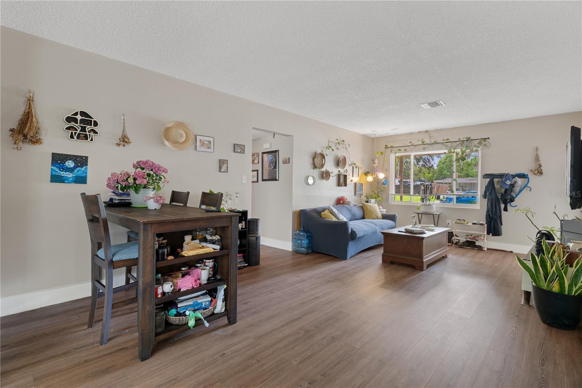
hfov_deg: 95.0
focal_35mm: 16
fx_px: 267
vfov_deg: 72.0
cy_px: 194
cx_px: 291
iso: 250
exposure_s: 1.6
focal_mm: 11
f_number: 8
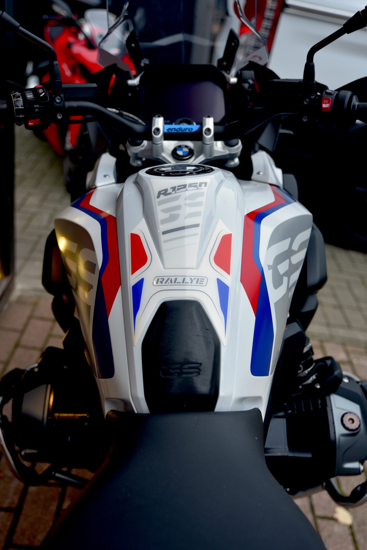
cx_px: 184
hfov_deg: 33.4
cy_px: 275
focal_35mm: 40
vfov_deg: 48.4
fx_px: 611
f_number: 3.2
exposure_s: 1/60
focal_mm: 40
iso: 200
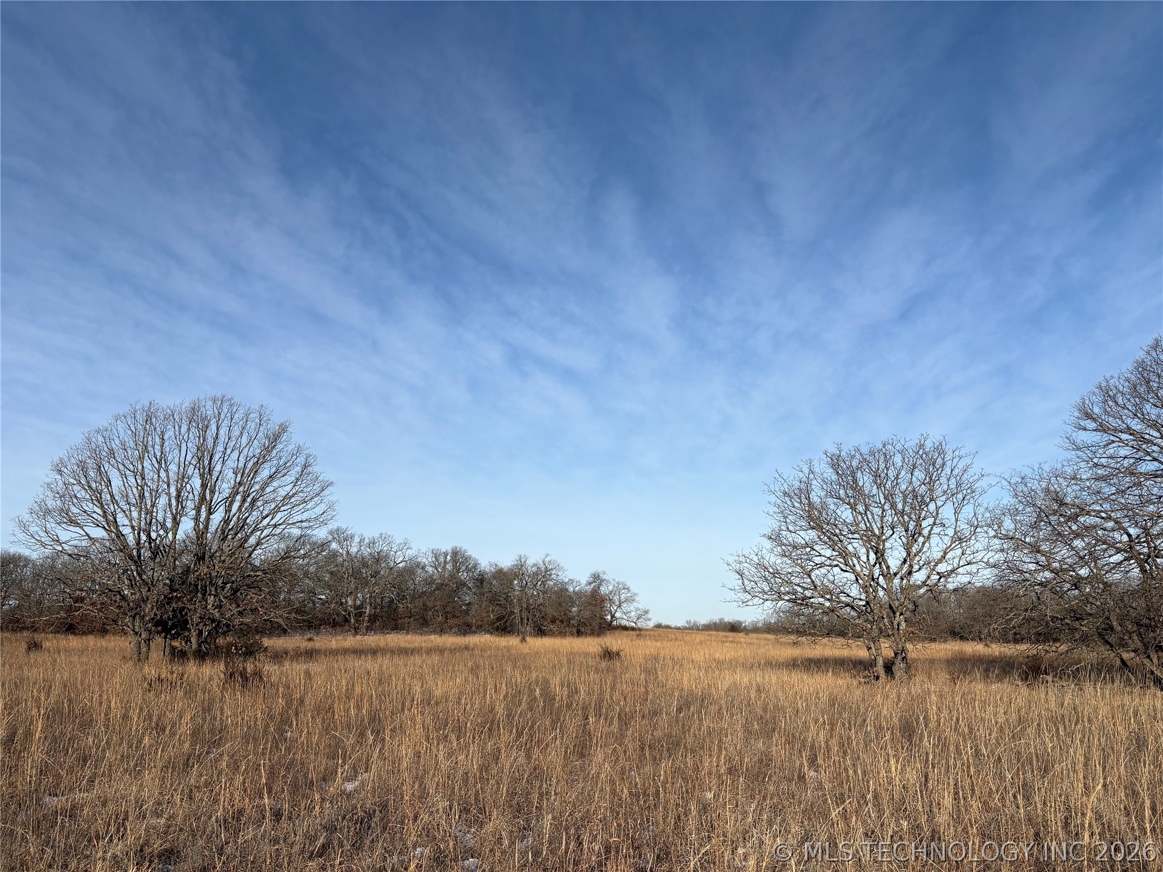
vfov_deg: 53.1
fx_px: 874
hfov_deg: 67.3
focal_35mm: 26
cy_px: 436
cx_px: 582
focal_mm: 5.96
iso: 50
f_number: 1.6
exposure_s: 1/5348
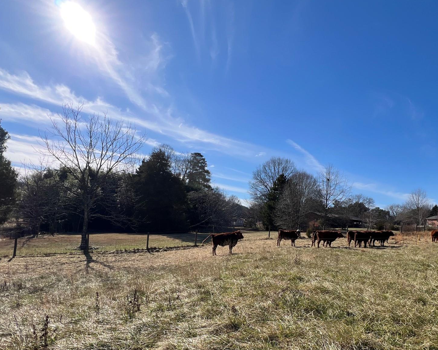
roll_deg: -3.4
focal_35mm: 18
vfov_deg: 72.2
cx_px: 237
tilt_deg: -1.1
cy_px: 225
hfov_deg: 86.2
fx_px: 233
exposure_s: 1/1623
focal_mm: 1.57
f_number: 1.8
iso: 32
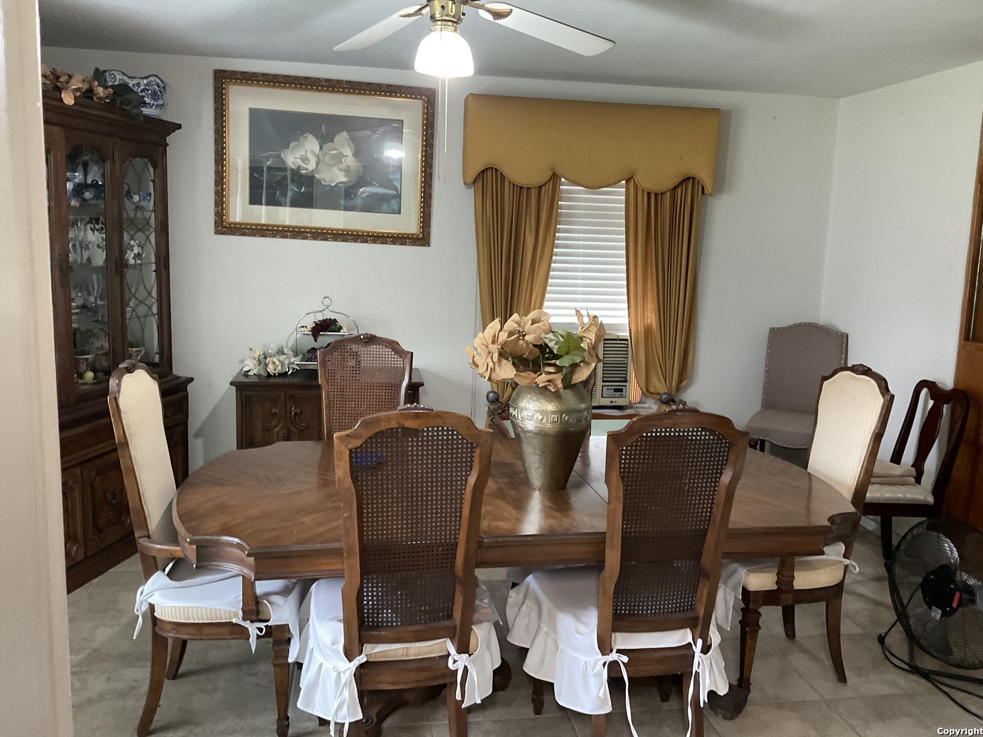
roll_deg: -0.5
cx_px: 504
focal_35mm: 30
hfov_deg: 60.0
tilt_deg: -9.6
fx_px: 852
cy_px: 367
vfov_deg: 46.8
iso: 200
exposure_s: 1/40
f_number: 1.8
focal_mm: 3
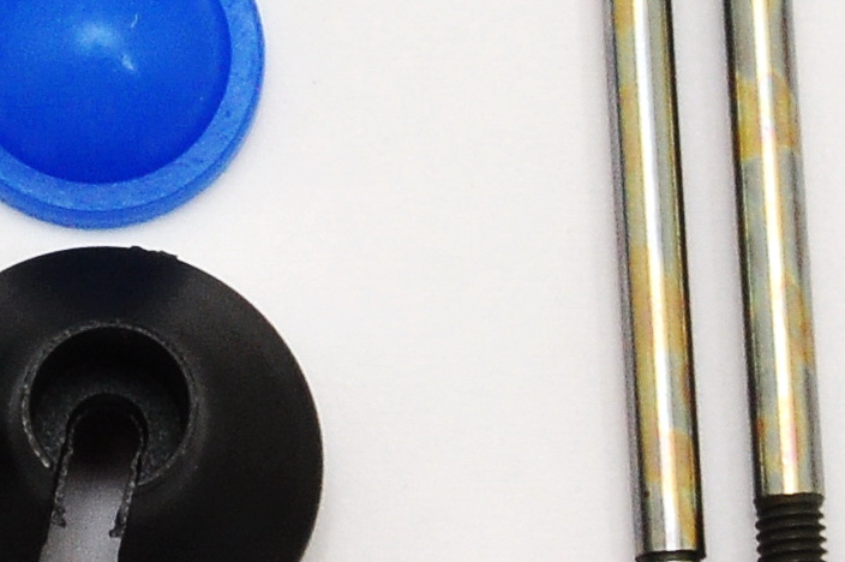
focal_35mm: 402
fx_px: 9427
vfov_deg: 3.4
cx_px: 12
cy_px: -318
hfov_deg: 5.1
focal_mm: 44
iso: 400
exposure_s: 1/60
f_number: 20
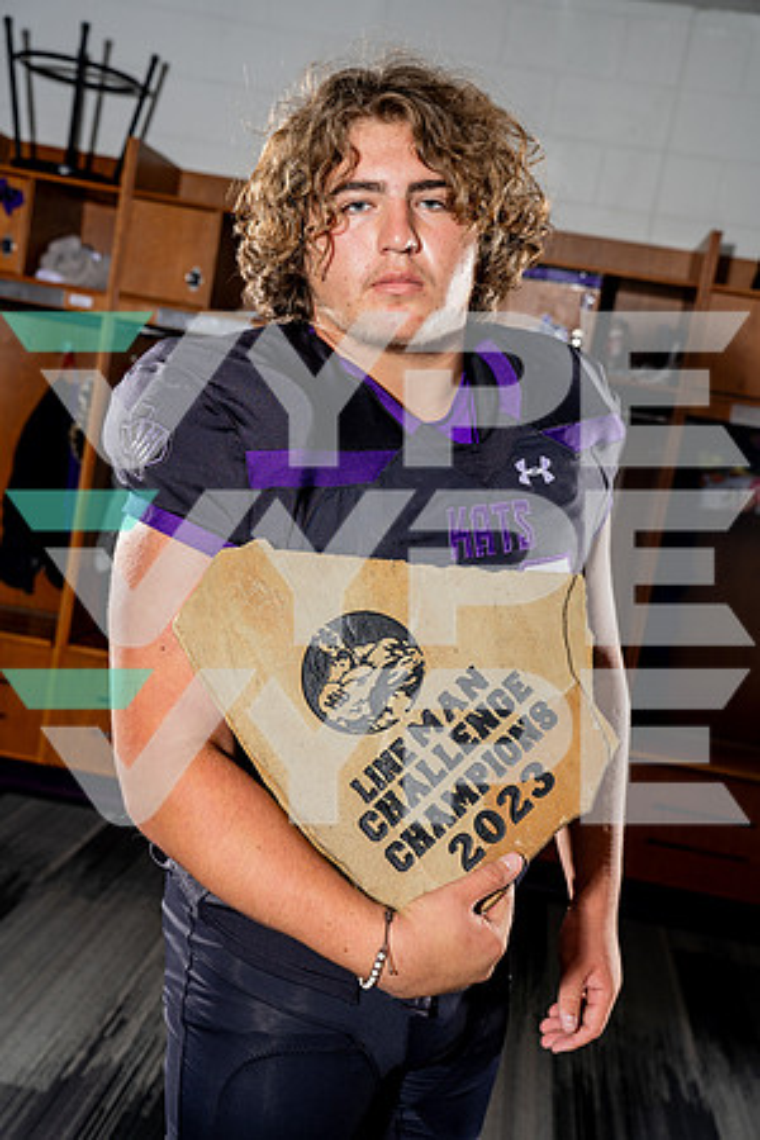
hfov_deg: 28.1
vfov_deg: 41.1
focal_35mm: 48
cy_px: 570
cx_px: 380
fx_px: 1520
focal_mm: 48
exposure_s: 1/250
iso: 100
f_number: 5.6
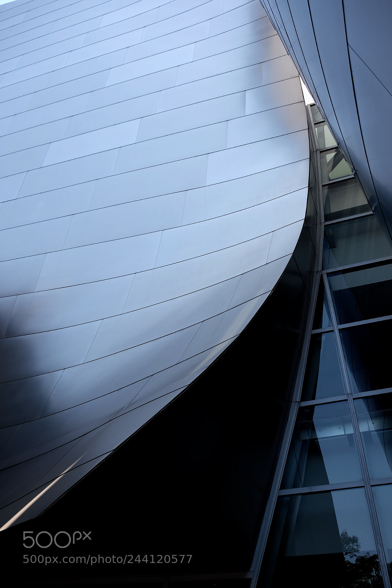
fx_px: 490
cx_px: 196
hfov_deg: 43.6
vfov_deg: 61.9
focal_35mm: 30
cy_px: 294
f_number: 5.6
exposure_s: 1/160
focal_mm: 20.1
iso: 200
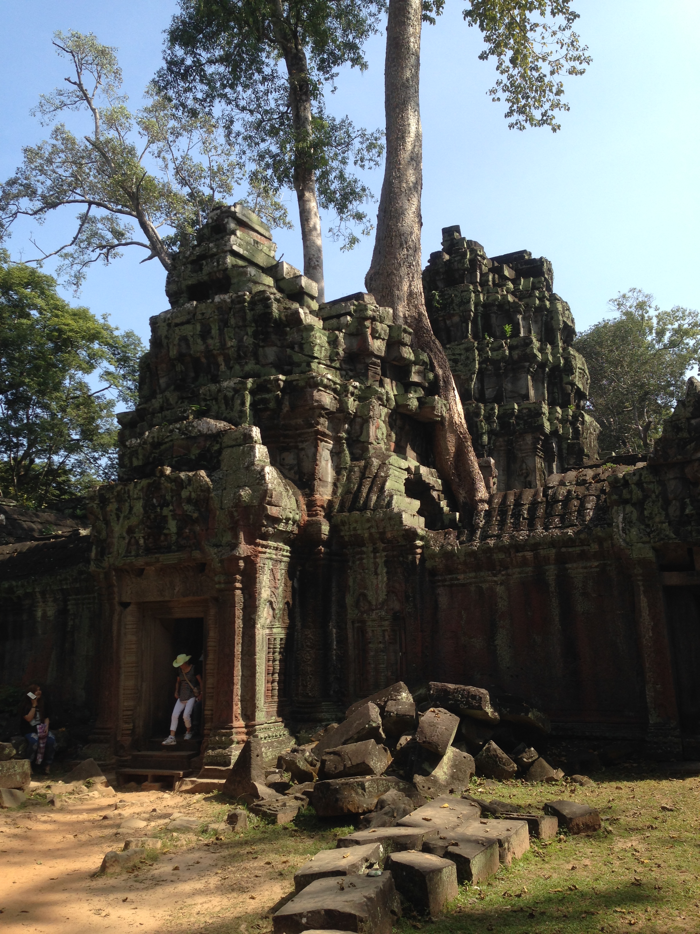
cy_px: 467
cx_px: 350
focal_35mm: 33
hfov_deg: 42.9
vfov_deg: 55.4
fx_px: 890
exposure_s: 1/763
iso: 50
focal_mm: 4.12
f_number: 2.4
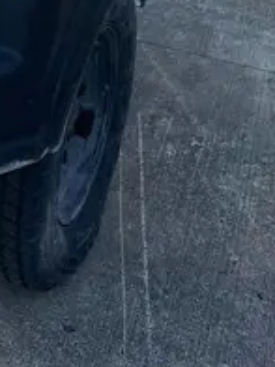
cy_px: -267
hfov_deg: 13.6
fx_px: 1027
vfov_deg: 17.1
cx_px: -224
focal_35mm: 97
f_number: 1.6
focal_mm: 5.1
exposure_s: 1/761
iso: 50
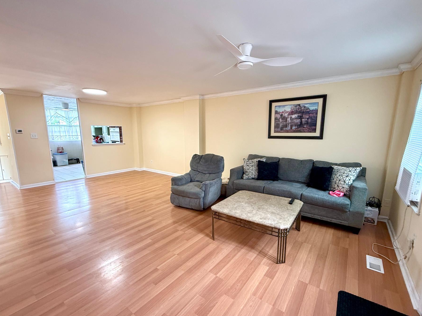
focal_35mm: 16
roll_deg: -0.2
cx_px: 213
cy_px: 167
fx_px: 195
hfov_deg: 94.5
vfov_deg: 78.0
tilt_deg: -9.9
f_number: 2.2
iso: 200
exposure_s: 1/60
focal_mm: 2.22
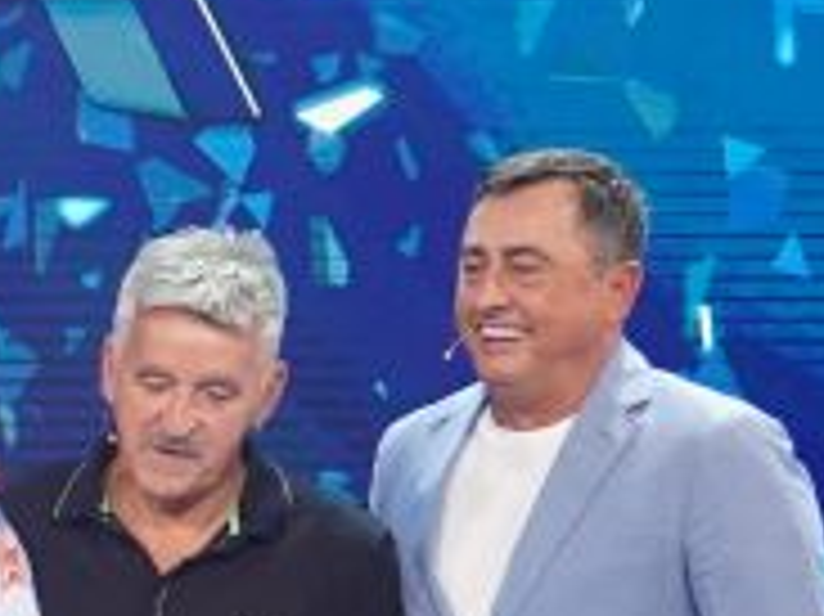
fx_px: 4496
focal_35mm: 189
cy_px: 636
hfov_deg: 9.6
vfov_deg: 7.8
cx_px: -982
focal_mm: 24
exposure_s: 1/320
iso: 2000
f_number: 4
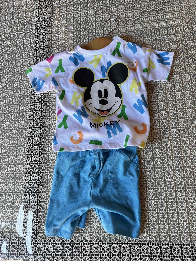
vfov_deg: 71.6
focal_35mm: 24
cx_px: 98
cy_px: 130
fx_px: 181
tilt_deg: -76.8
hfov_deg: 56.8
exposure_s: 1/121
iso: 125
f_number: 1.78
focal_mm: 6.86
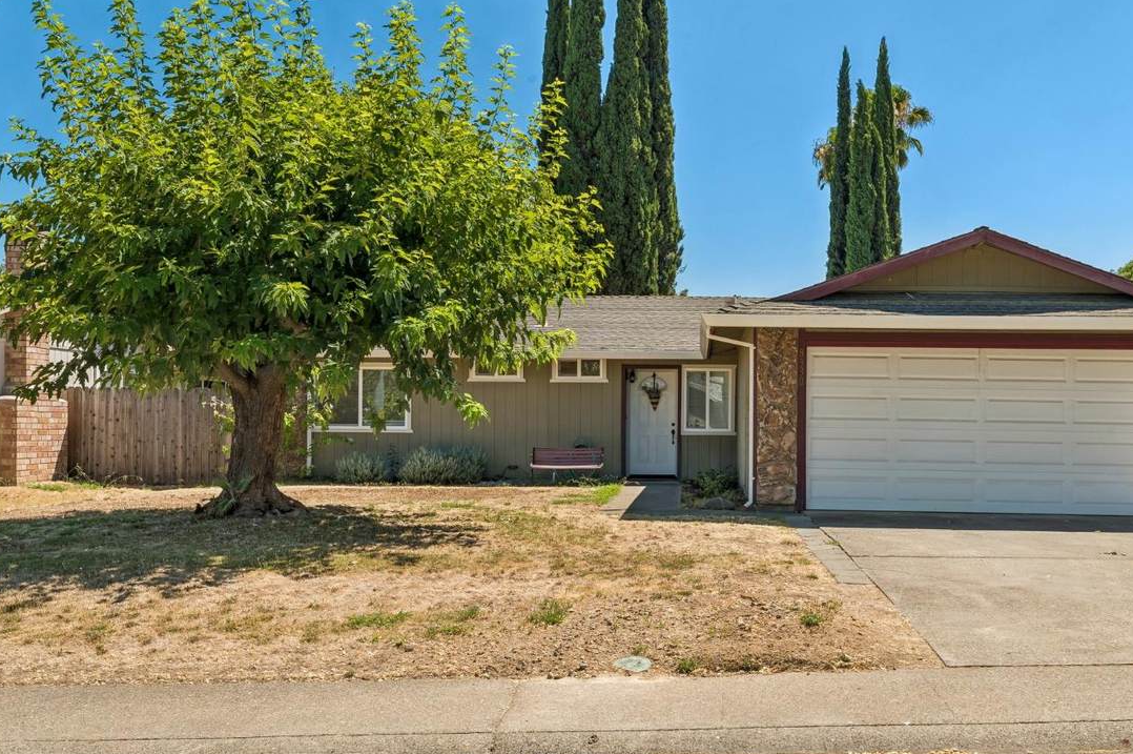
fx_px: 1195
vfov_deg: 34.9
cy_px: 436
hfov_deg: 50.5
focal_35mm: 38
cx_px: 659
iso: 100
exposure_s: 1/30
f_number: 13
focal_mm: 32
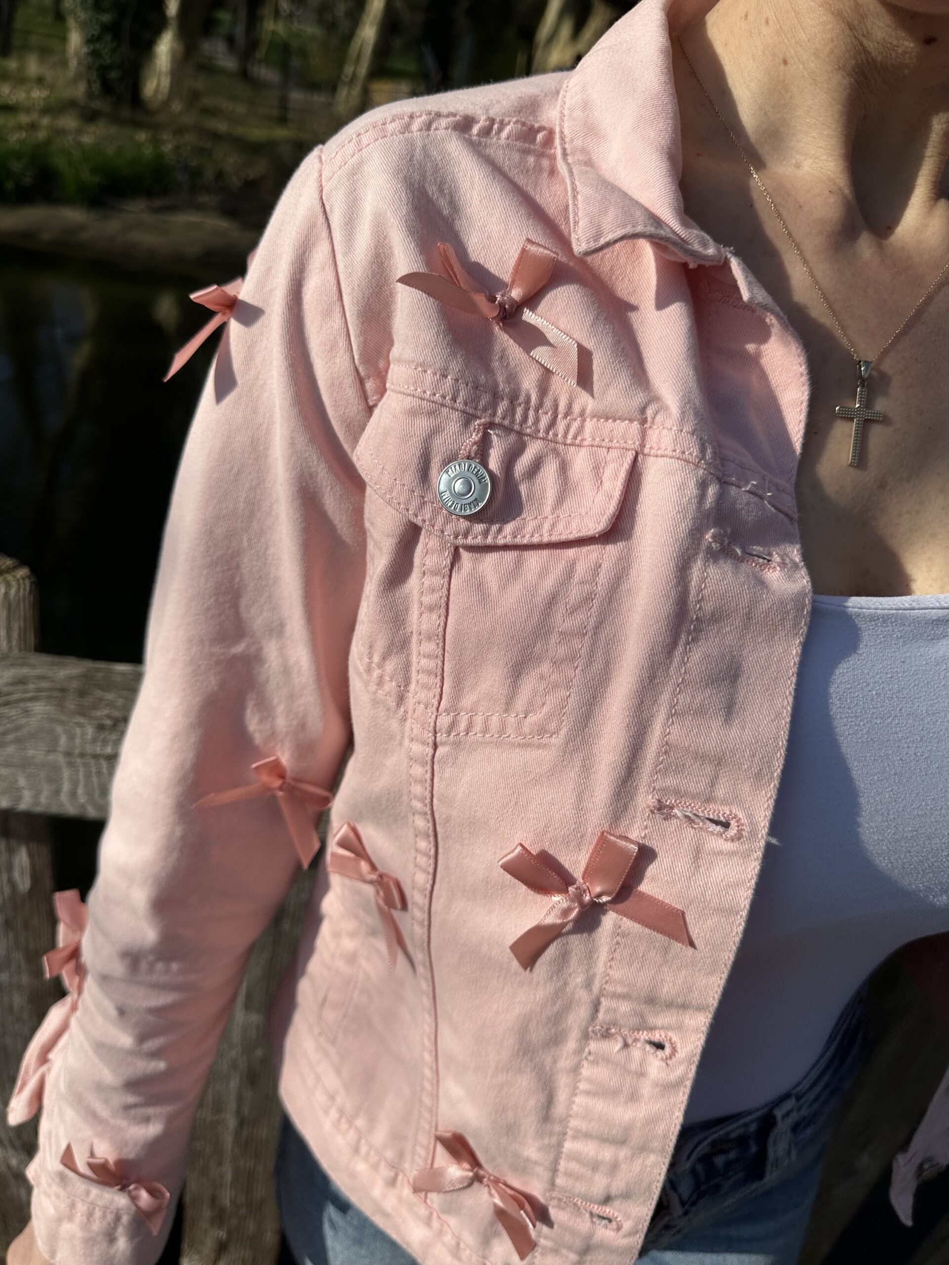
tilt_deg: -30.1
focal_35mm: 24
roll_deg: -10.5
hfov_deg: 56.8
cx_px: 474
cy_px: 632
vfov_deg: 71.6
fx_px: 877
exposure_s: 1/8929
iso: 80
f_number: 1.78
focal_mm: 6.86
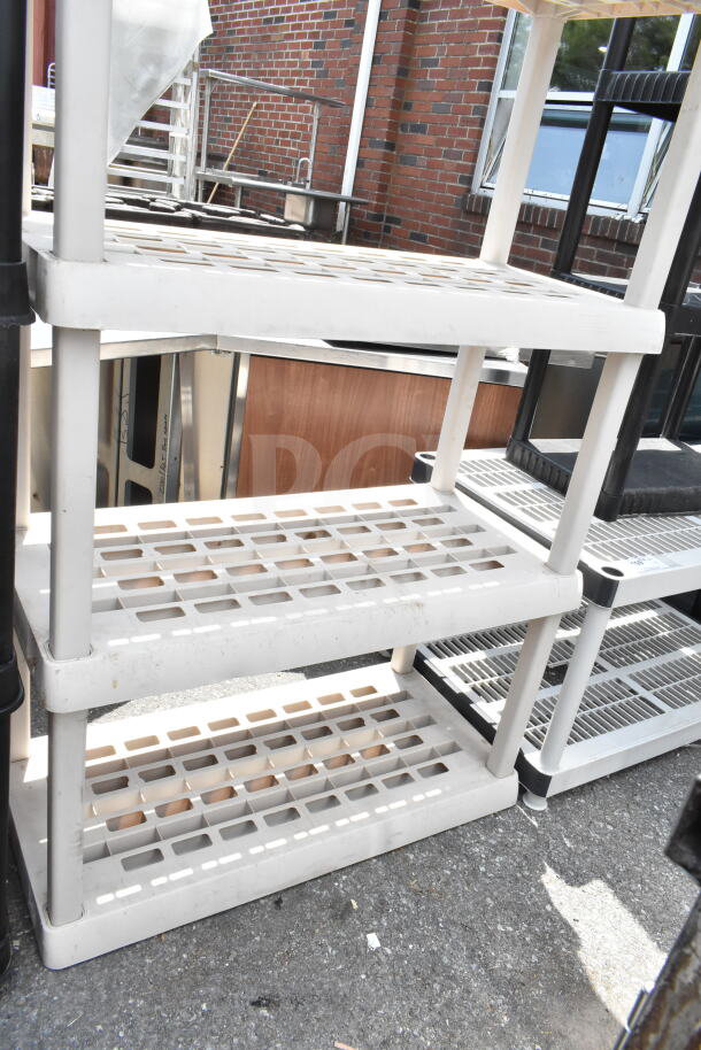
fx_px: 788
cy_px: 525
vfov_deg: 67.4
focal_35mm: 27
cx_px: 350
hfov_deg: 48.0
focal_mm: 18
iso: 1600
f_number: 11
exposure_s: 1/500
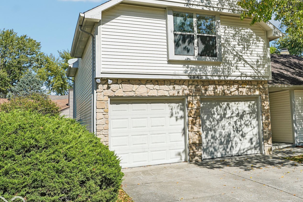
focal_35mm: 36
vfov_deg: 36.4
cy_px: 65
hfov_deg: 50.5
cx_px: 234
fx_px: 303
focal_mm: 22
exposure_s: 1/250
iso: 100
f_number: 8
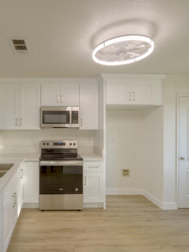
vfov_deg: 79.0
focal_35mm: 21
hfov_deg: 61.0
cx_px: 55
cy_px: 130
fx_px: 153
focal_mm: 14
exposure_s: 1/15
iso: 400
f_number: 10
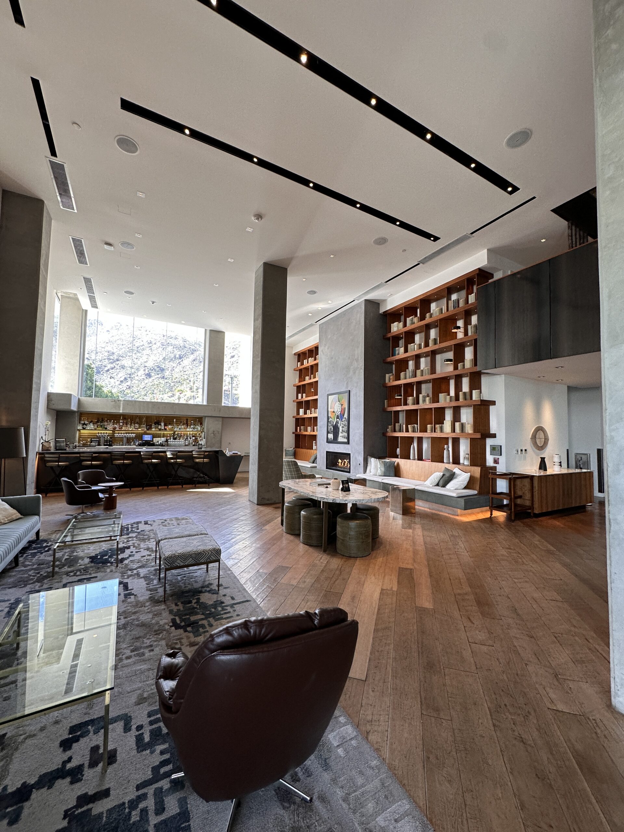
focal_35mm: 14
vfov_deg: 102.1
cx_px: 312
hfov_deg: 85.7
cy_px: 416
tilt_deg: +4.1
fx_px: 336
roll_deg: -1.1
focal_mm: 2.22
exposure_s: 1/120
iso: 100
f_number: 2.2
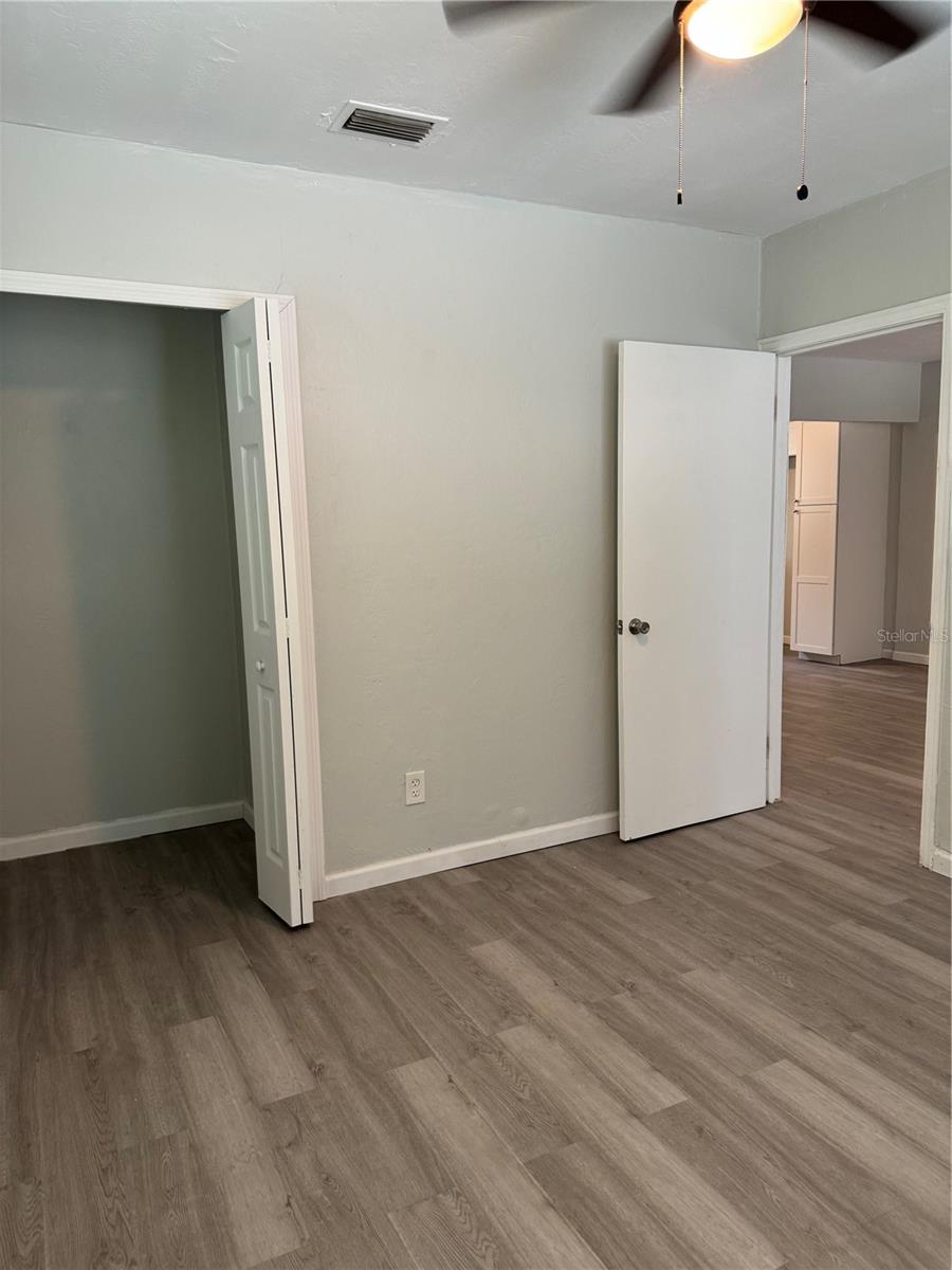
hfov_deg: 56.8
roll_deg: +1.3
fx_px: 880
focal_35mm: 24
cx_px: 476
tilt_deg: -8.6
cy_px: 635
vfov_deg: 71.6
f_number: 1.78
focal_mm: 6.76
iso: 160
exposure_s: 1/60
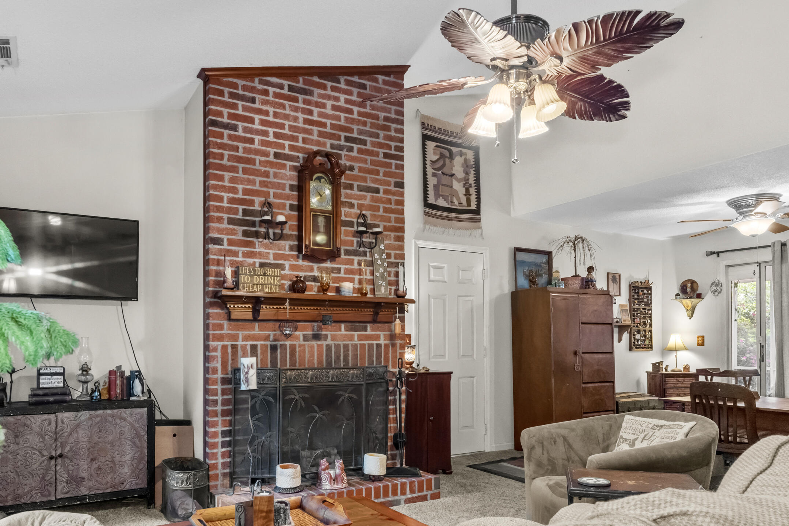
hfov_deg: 71.4
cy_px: 333
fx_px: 548
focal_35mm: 25
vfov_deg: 50.7
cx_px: 361
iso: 640
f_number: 8
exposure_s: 2.5
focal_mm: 18
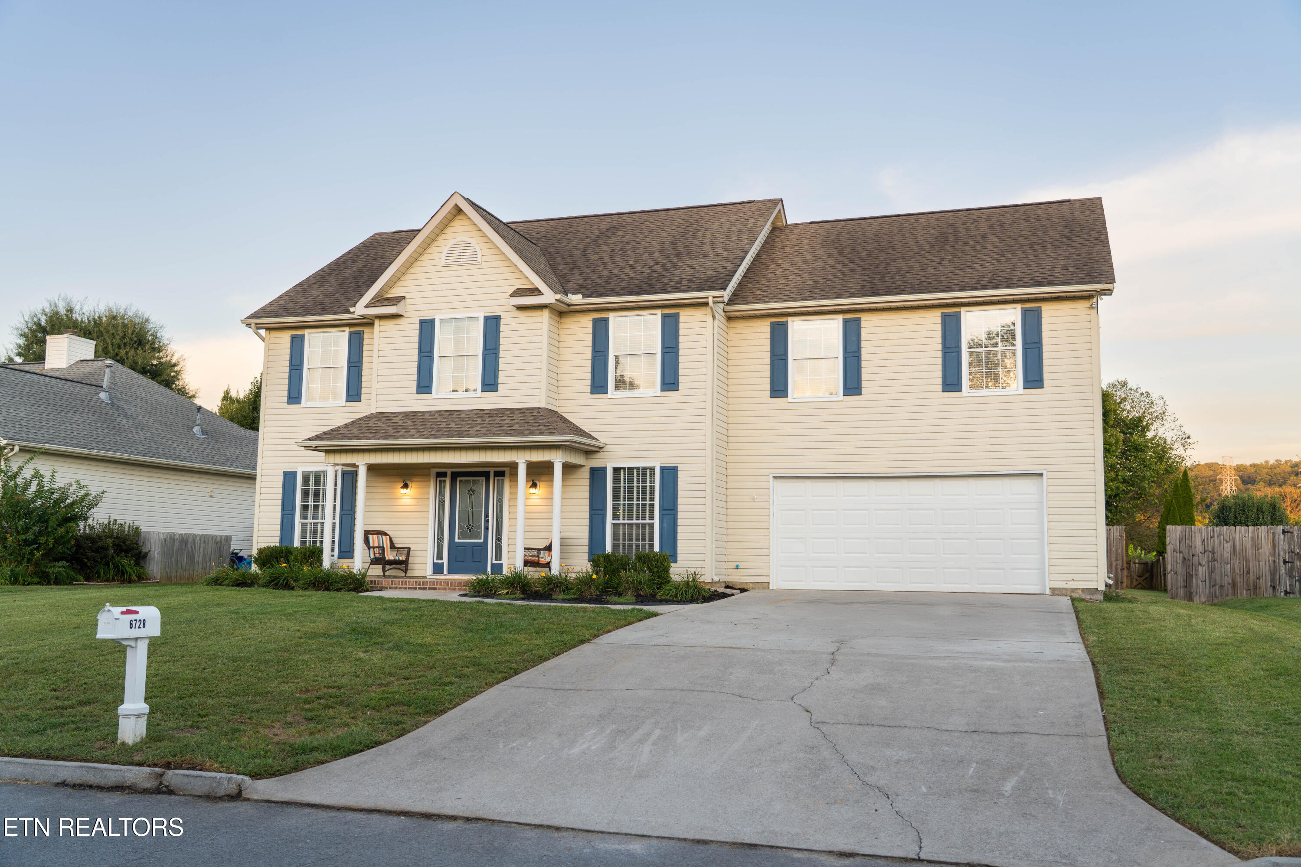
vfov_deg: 42.3
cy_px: 434
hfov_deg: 60.3
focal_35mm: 31
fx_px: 1120
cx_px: 650
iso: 100
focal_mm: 31
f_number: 4
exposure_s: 1/125
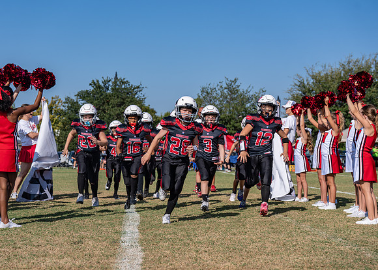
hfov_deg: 26.0
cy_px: 135
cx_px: 178
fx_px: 818
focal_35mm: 76
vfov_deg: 18.7
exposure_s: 1/1250
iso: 100
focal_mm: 70
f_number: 5
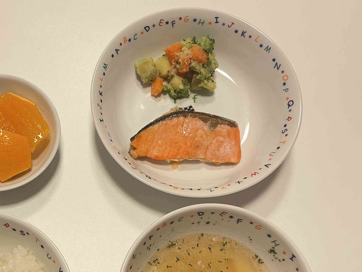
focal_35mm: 51
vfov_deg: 28.1
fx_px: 533
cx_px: 93
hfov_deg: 36.7
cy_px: 207
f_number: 1.8
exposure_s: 1/120
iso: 40
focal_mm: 3
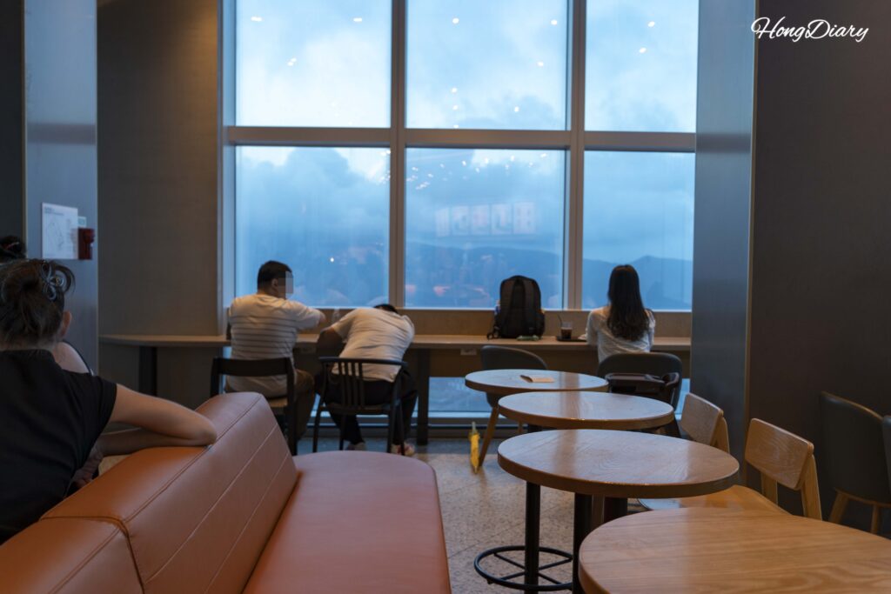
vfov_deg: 46.4
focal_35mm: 28
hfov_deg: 65.5
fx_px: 693
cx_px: 446
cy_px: 297
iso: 250
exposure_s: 1/60
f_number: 4
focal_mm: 28
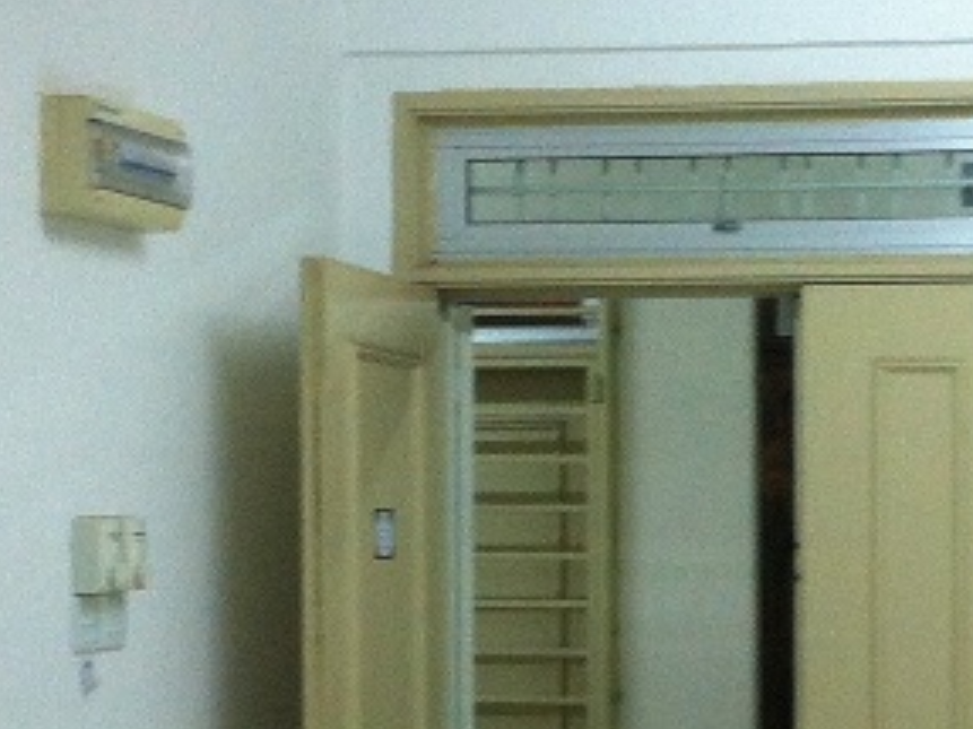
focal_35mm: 142
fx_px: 3990
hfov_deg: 13.8
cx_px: 831
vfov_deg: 10.4
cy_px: 697
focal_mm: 3.85
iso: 125
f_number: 2.8
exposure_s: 1/17
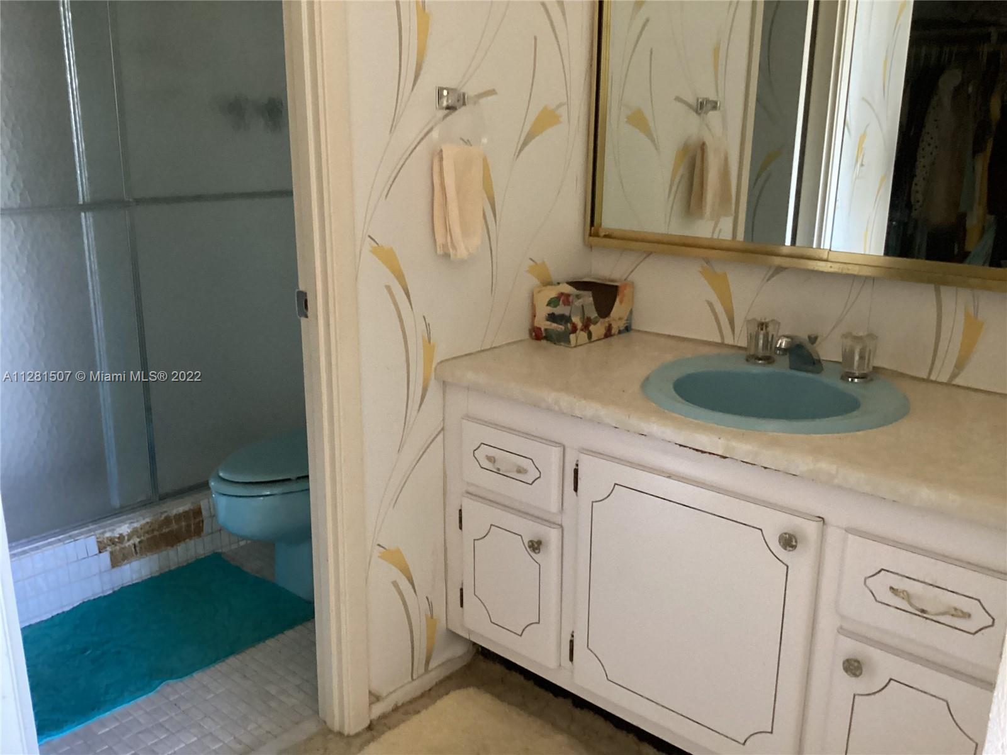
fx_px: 902
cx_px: 504
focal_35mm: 31
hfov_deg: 58.4
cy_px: 378
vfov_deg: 45.4
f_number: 2.4
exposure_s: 1/30
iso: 640
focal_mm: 3.3
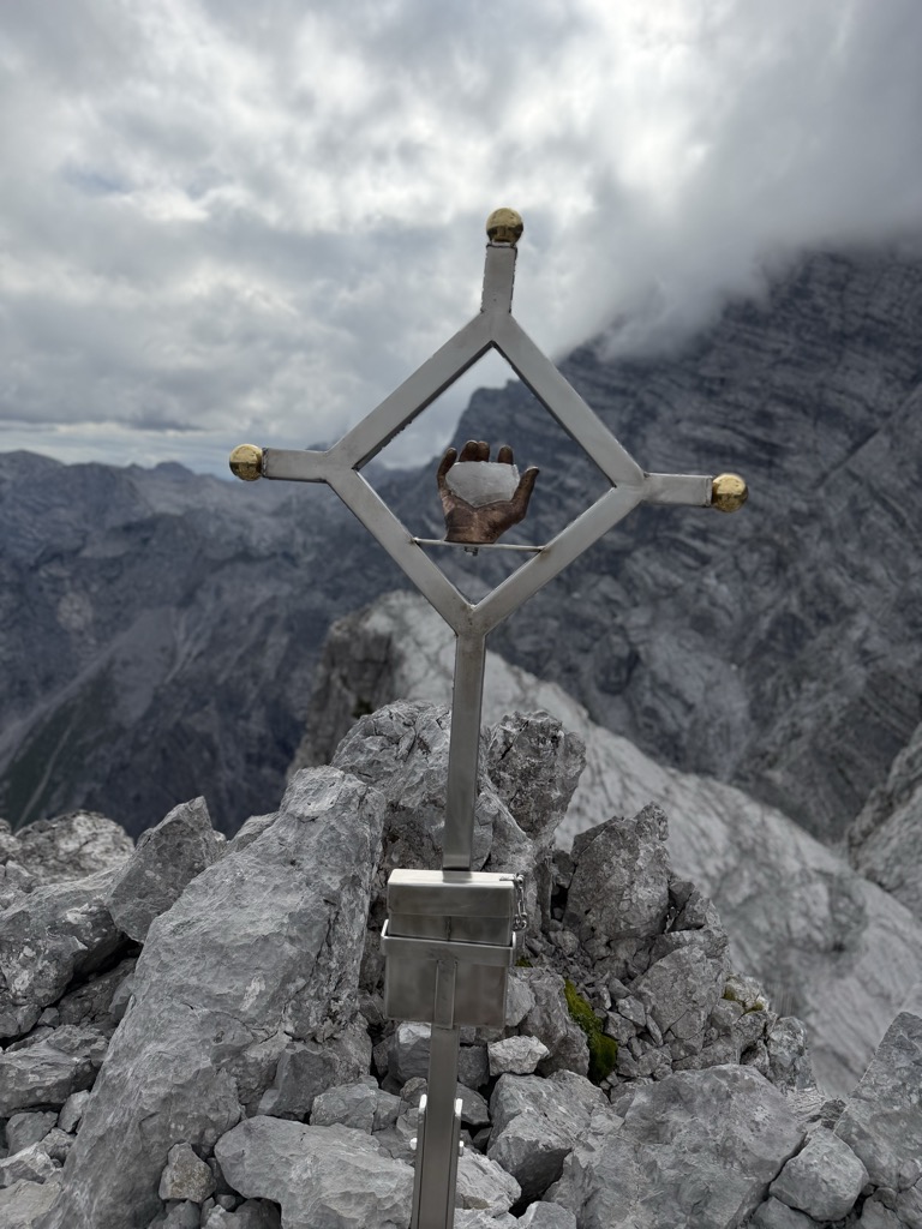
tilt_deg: -7.8
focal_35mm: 24
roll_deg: -3.6
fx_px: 852
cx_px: 461
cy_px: 614
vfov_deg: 71.6
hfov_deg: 56.8
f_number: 1.78
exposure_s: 1/11905
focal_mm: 6.76
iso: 100
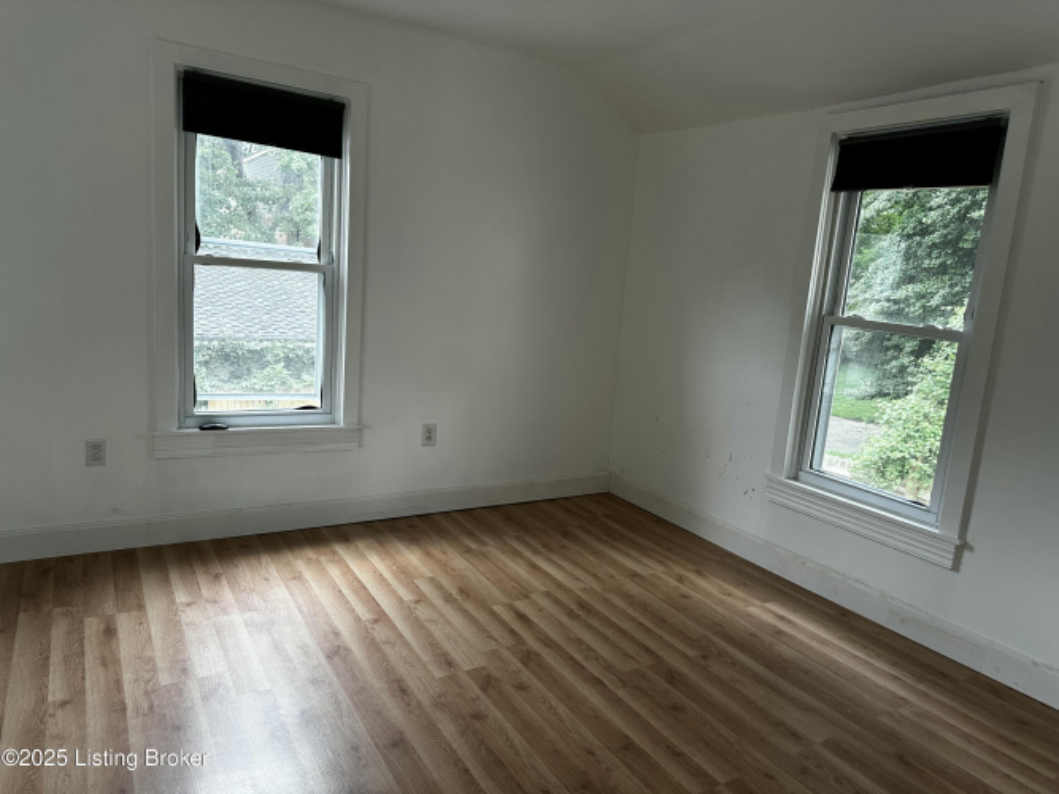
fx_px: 734
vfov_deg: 56.8
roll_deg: -3.6
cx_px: 530
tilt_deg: -9.0
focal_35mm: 24
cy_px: 397
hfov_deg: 71.6
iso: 64
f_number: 1.78
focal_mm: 6.86
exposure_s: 1/120
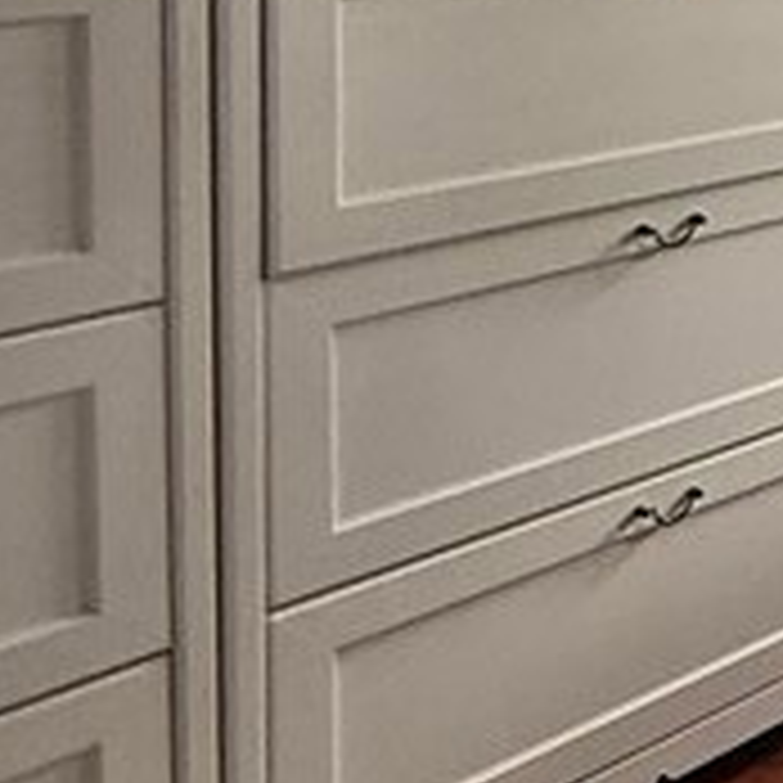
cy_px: -68
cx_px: 1674
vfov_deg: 22.4
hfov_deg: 16.4
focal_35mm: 73
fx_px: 1868
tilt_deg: -3.3
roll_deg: -4.5
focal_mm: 2.22
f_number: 2.2
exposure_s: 1/99
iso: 250
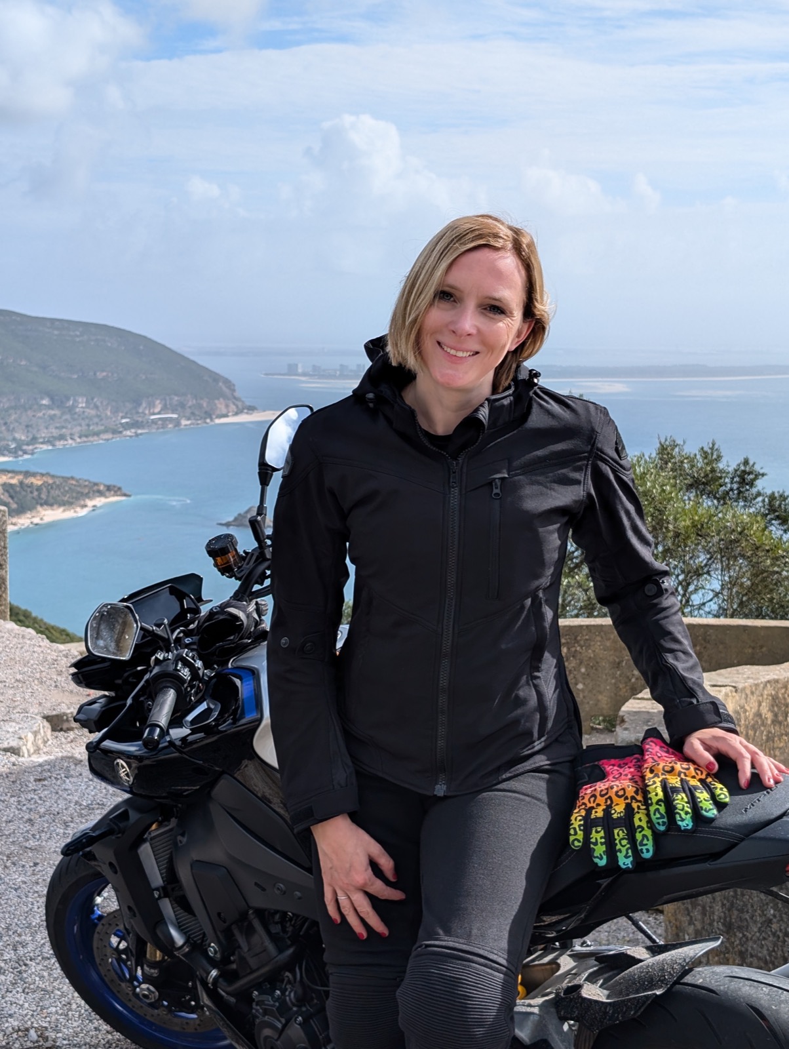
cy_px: 524
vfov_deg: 38.9
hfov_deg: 29.7
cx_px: 394
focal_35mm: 49
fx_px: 1486
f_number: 1.68
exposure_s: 1/1222
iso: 22
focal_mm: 6.9
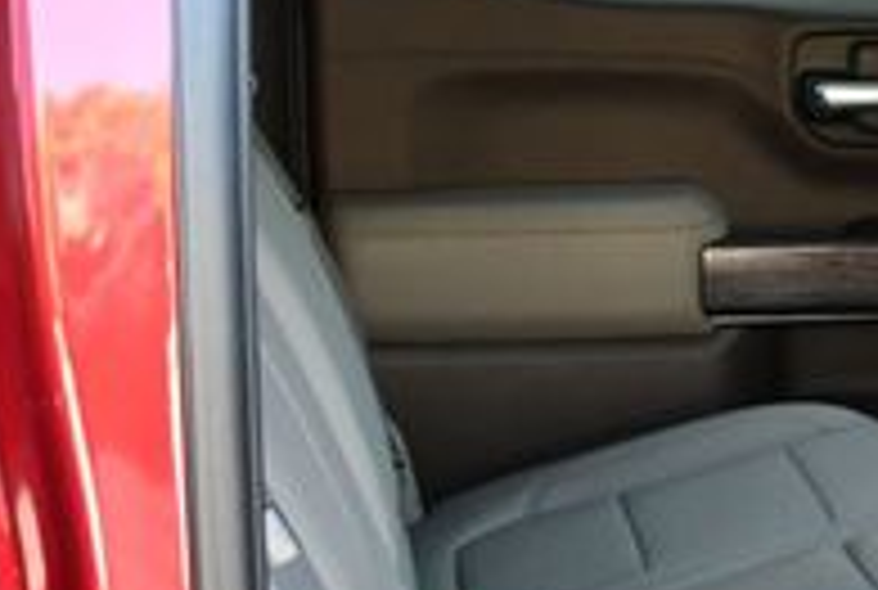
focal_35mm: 118
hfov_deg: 16.7
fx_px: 2884
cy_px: 685
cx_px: 991
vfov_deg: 11.5
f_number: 3.5
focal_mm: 18
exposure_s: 1/200
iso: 800
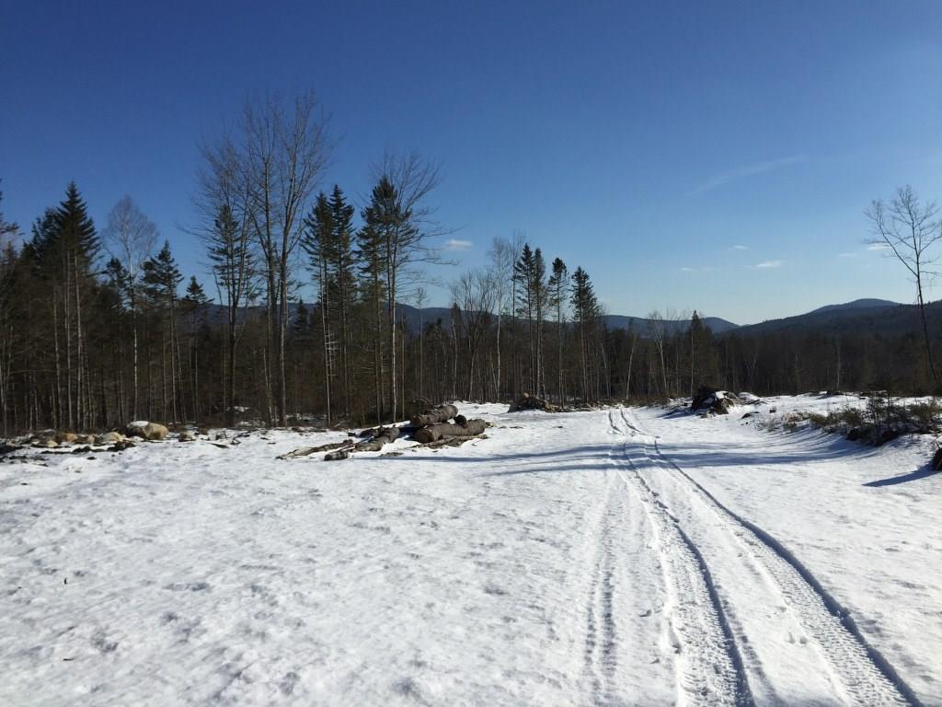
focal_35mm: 29
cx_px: 471
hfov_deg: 61.7
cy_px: 354
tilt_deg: +3.2
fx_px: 789
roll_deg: +0.2
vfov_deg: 48.2
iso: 32
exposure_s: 1/4405
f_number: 2.2
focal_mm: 4.15
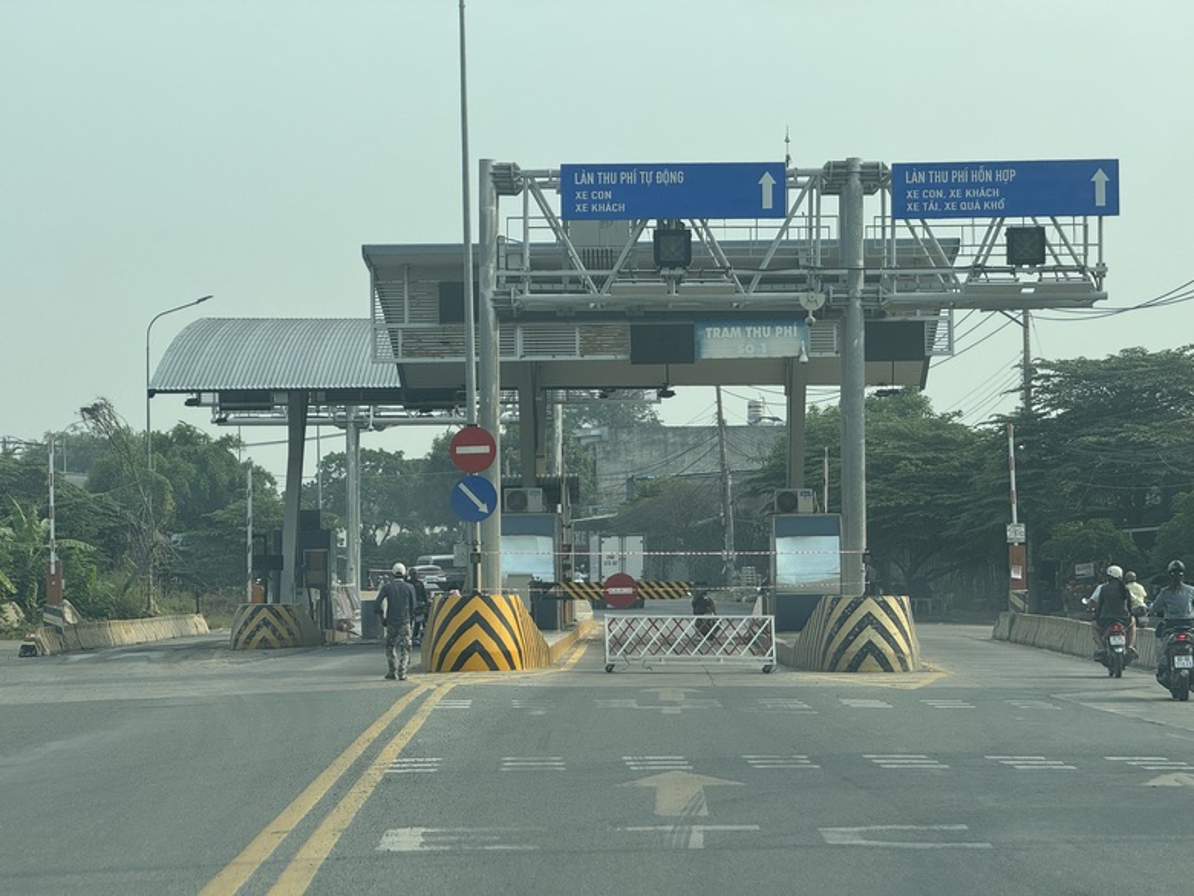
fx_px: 4139
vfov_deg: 12.3
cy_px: 448
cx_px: 597
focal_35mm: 120
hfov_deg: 16.4
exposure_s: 1/627
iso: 50
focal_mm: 15.66
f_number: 2.8
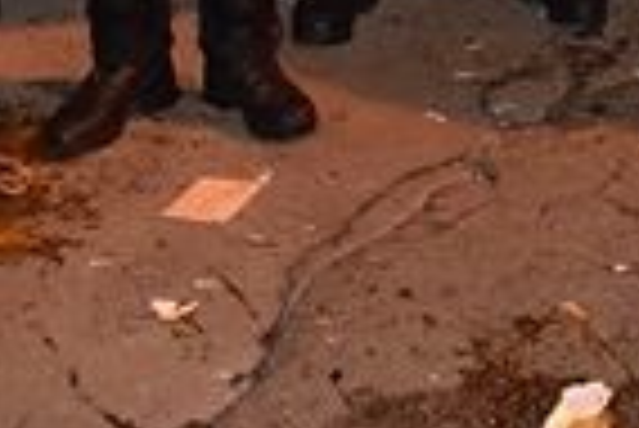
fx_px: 2647
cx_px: 927
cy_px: -322
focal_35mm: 149
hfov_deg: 13.1
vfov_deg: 8.9
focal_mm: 22
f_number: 3.5
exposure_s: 1/60
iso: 3200
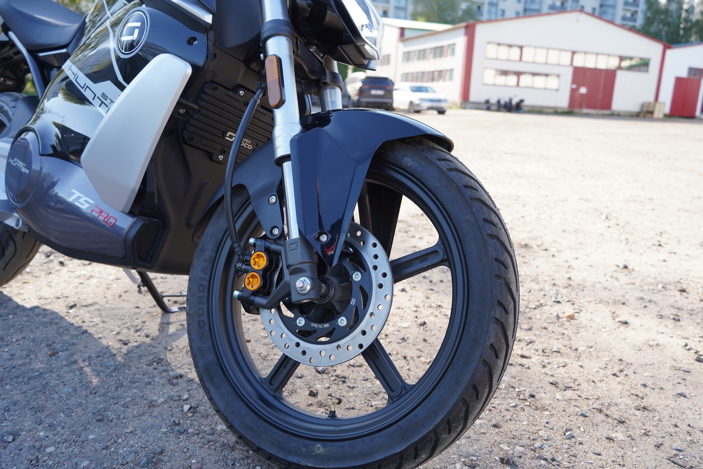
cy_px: 234
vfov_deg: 45.0
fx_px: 566
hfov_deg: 63.7
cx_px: 352
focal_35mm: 29
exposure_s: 1/100
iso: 100
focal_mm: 29
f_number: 5
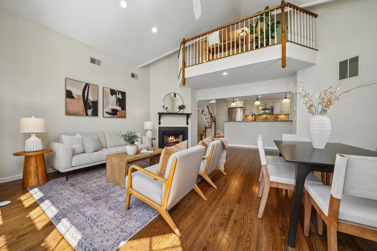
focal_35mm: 12
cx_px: 188
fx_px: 126
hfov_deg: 112.6
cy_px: 126
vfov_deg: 90.0
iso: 100
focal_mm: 12
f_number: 10
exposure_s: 1/8
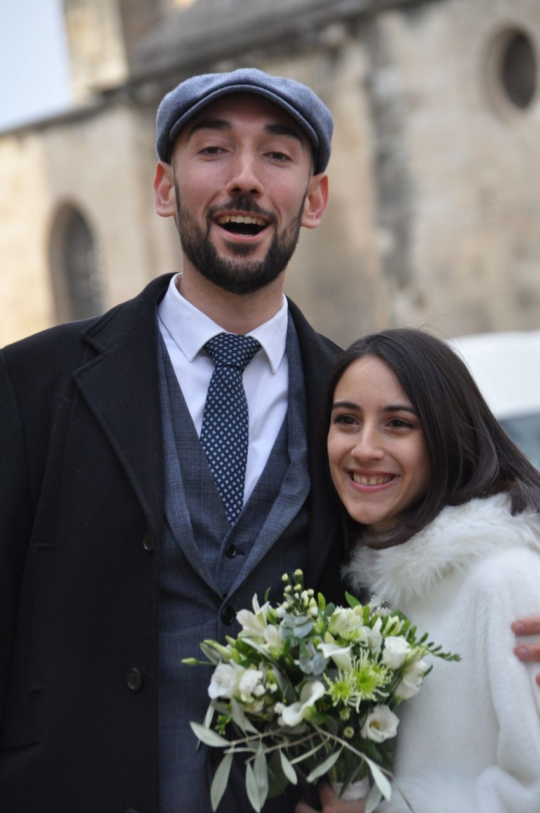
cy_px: 406
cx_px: 270
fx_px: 5583
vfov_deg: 8.3
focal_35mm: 248
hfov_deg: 5.5
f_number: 6
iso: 1100
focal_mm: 165
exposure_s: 1/500
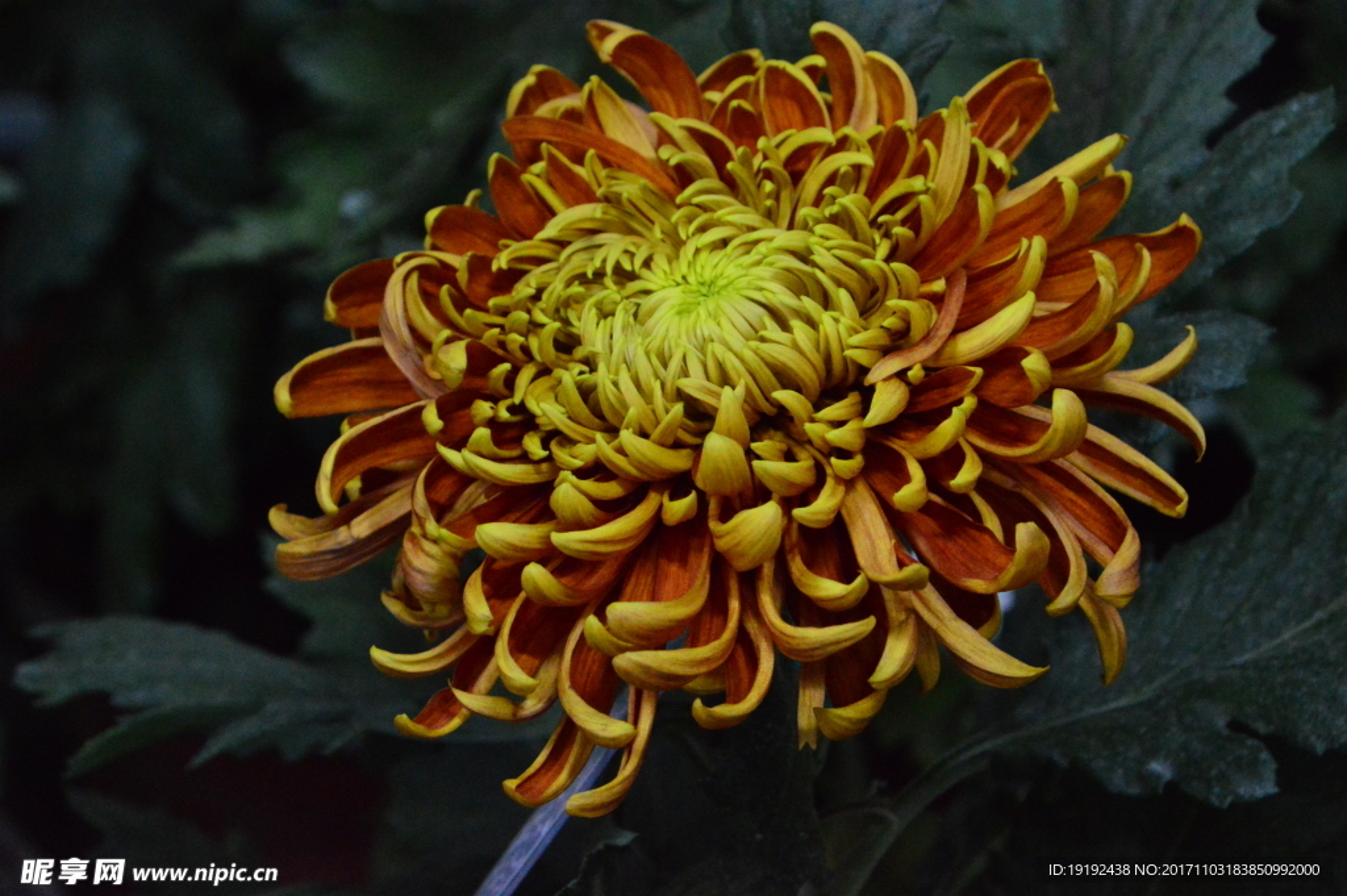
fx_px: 6169
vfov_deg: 8.3
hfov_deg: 12.5
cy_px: 448
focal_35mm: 165
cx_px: 674
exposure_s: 1/13
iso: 6400
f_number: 13
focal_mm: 110
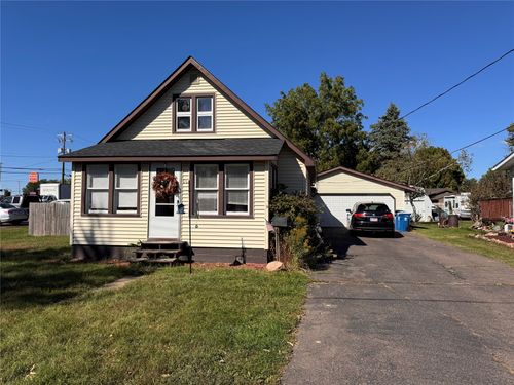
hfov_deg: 71.6
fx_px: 356
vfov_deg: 56.8
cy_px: 192
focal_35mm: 24
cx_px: 257
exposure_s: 1/6410
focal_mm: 6.76
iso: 80
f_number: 1.78
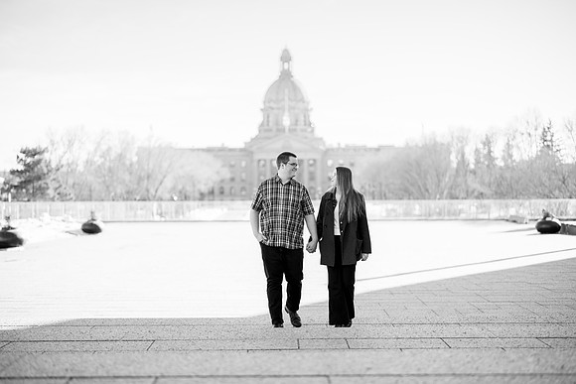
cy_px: 192
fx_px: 800
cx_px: 288
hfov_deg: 39.6
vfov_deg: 27.0
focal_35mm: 50
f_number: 1.2
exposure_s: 1/3200
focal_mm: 50
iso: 100
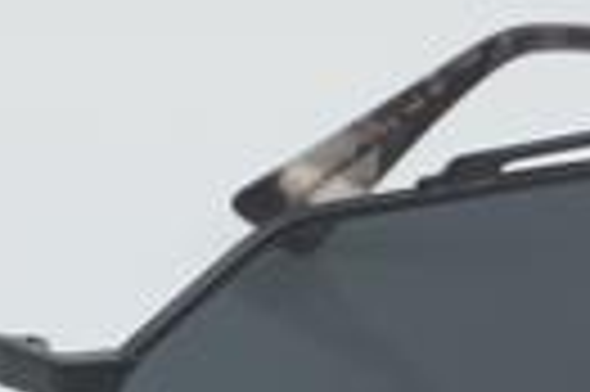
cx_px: 351
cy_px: 383
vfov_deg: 5.4
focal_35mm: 253
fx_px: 4134
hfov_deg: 8.2
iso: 100
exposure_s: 1/4
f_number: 32
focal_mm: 55
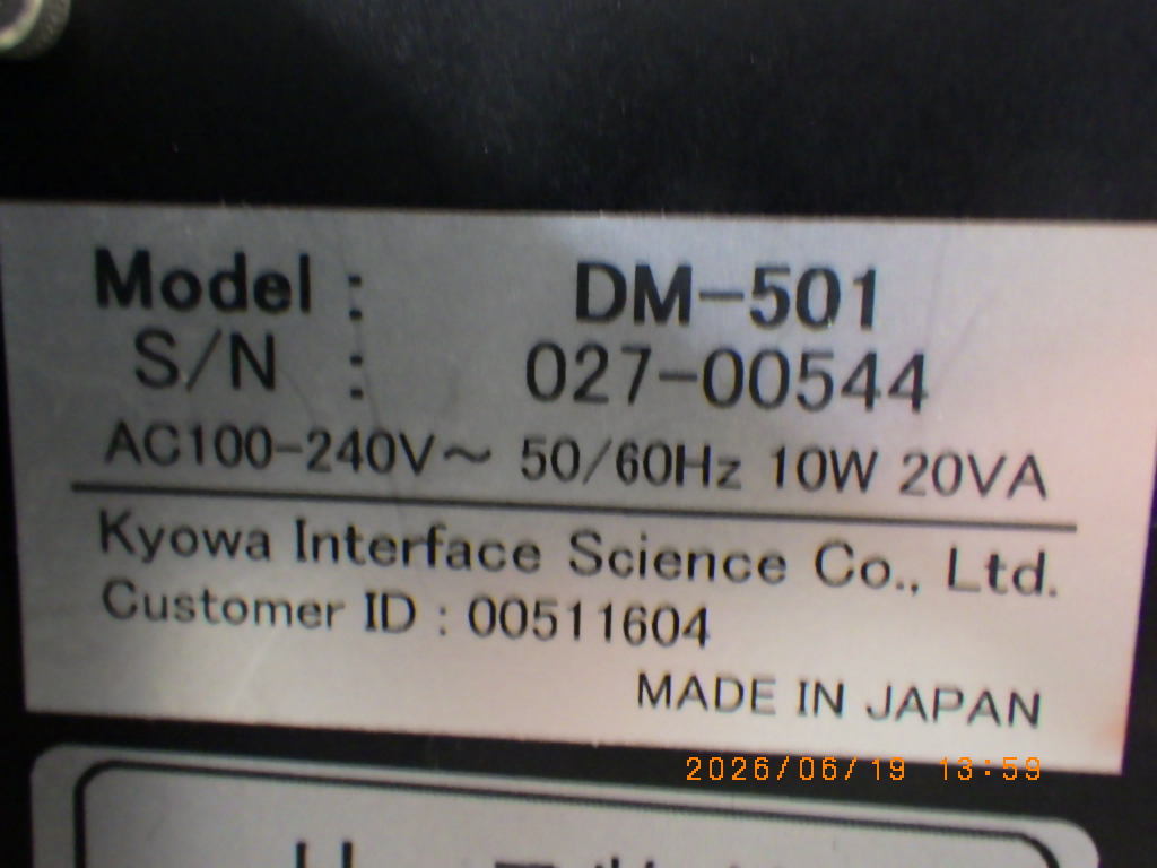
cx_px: 578
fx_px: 1136
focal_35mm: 34
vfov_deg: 41.8
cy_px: 434
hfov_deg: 54.0
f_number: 3.8
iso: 1600
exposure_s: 1/13
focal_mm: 6.1
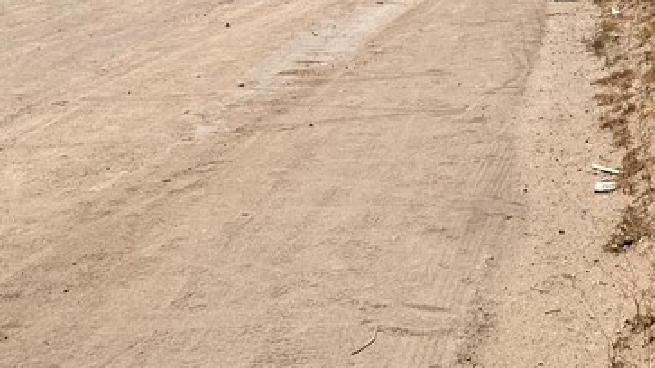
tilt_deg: -0.4
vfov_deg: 14.4
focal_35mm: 80
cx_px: 612
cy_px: -133
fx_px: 1389
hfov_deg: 25.6
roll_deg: +1.4
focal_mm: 4.25
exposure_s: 1/5236
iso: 32
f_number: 1.8
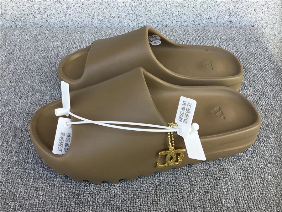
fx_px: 253
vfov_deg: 45.4
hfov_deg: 58.4
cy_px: 106
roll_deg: -1.8
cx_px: 141
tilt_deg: -44.8
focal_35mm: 31
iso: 25
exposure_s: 1/143
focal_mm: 3.3
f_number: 2.4
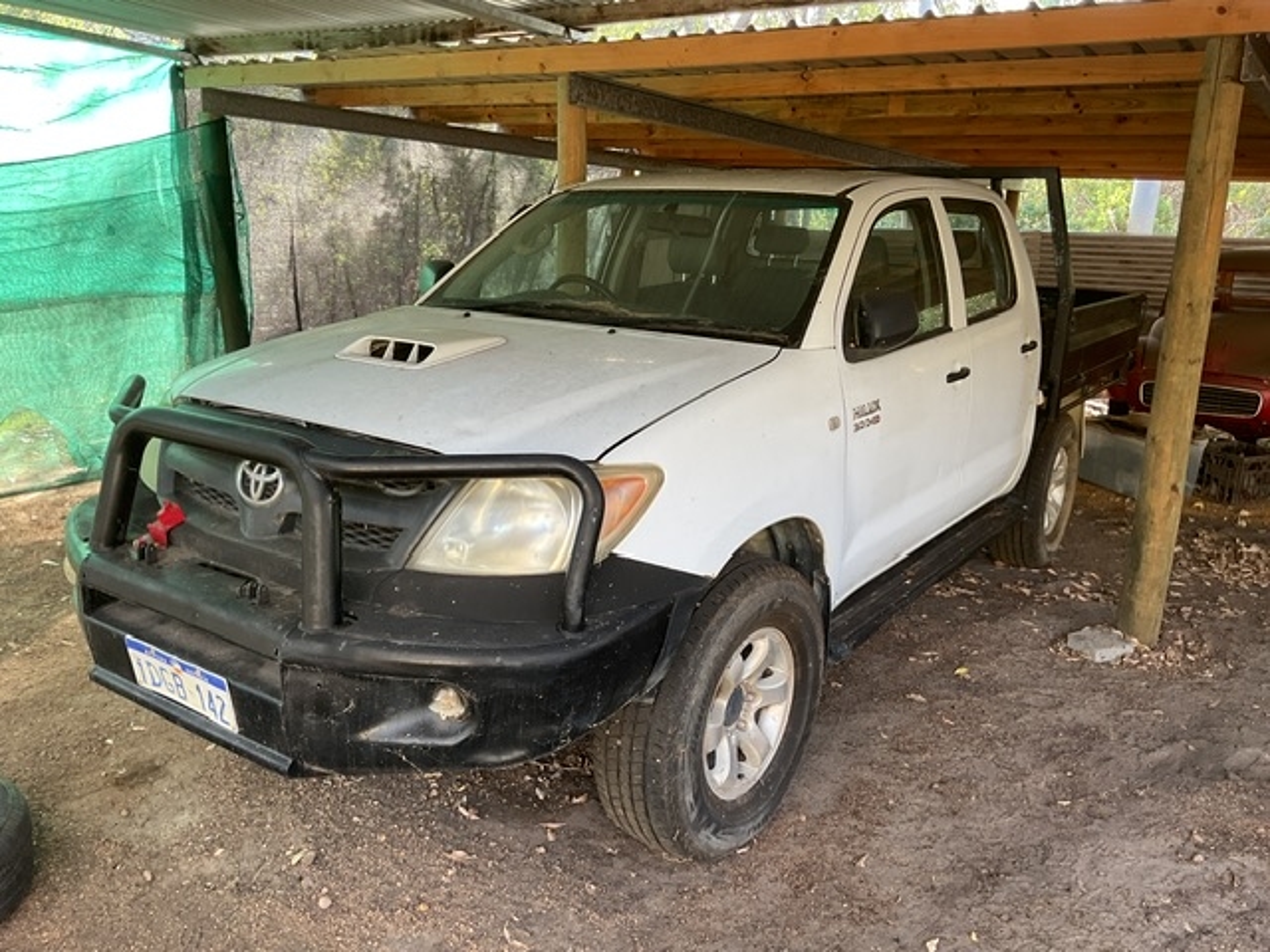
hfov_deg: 61.7
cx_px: 635
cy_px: 476
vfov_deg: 48.2
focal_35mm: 29
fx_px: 1064
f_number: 1.8
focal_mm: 3
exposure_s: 1/60
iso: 40
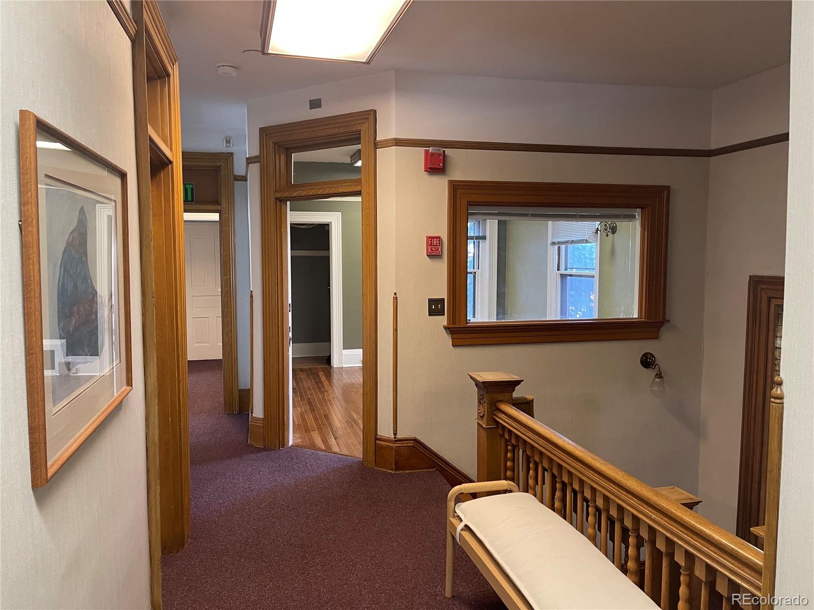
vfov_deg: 53.1
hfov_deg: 67.3
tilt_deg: -4.8
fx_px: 611
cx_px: 407
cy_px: 305
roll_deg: +0.0
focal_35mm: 26
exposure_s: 1/60
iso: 200
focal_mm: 5.1
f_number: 1.6
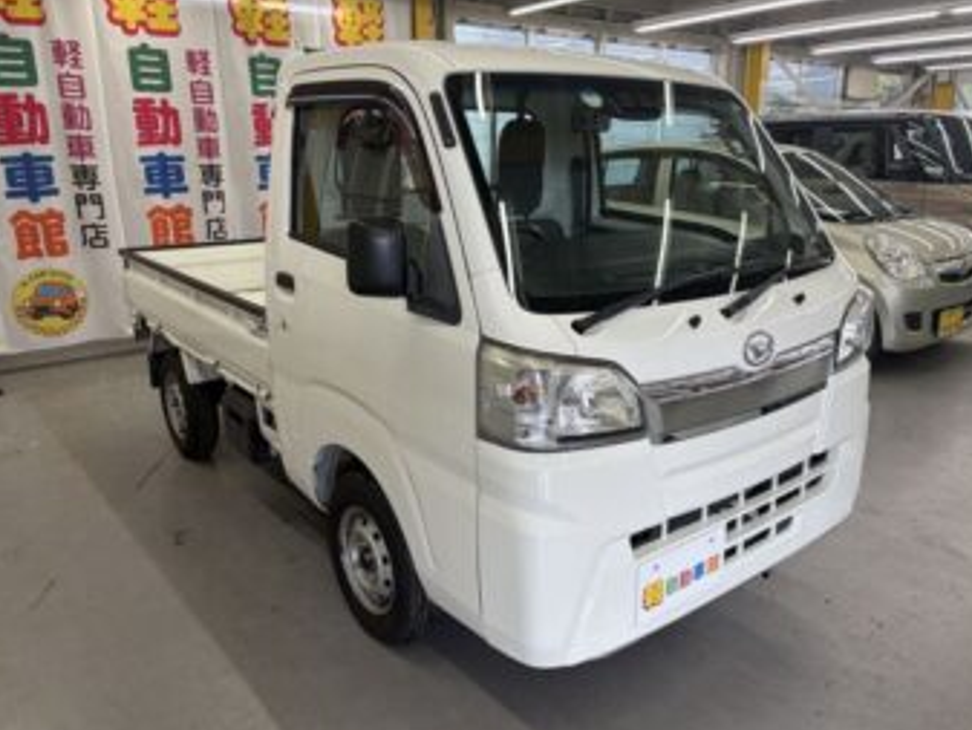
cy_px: 371
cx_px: 499
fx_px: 758
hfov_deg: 65.3
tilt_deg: -13.8
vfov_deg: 51.4
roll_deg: +1.8
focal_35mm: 27
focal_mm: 5.96
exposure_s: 1/100
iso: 50
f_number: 1.6
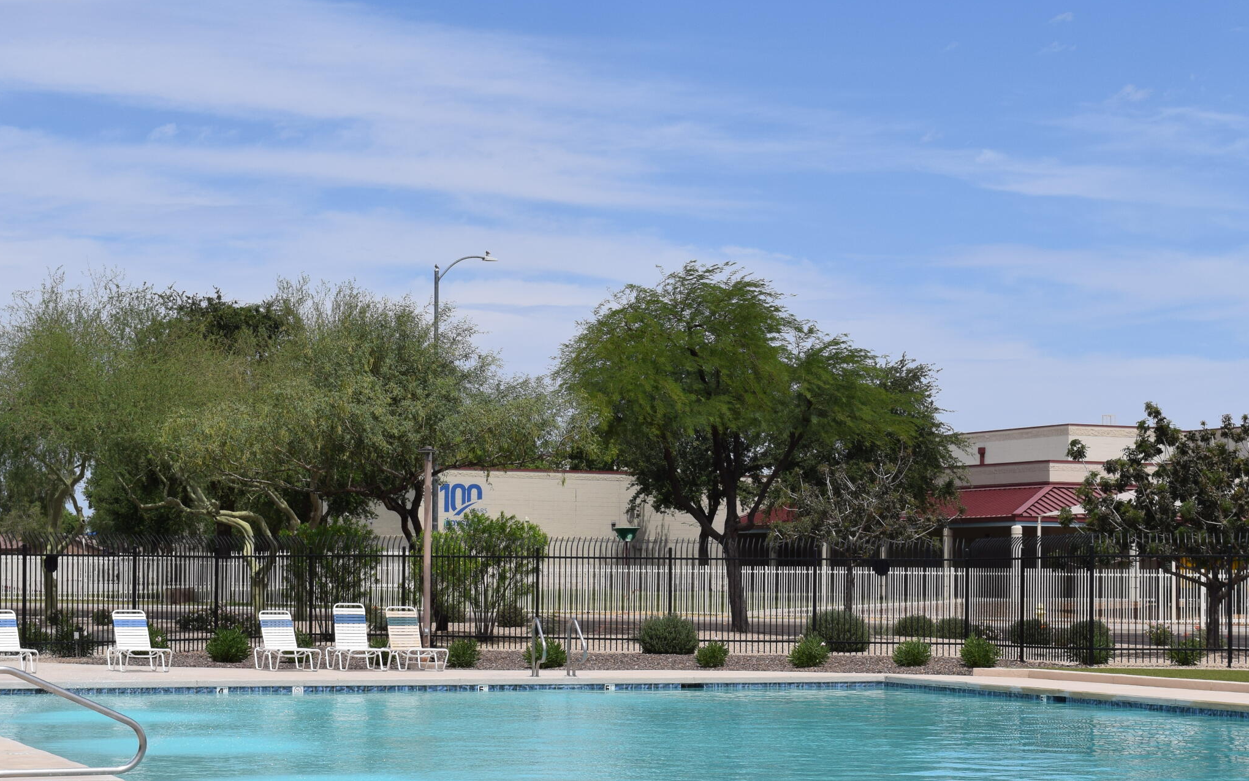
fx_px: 2681
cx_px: 795
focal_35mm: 79
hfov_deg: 26.1
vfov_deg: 16.5
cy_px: 503
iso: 200
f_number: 11
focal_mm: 35
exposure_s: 1/500
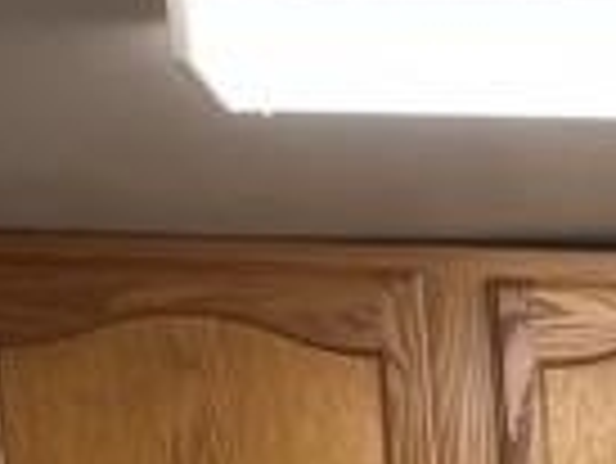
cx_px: 1641
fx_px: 3455
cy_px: 1559
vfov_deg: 6.7
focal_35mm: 194
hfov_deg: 8.9
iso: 100
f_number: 1.6
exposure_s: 1/120
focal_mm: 5.1
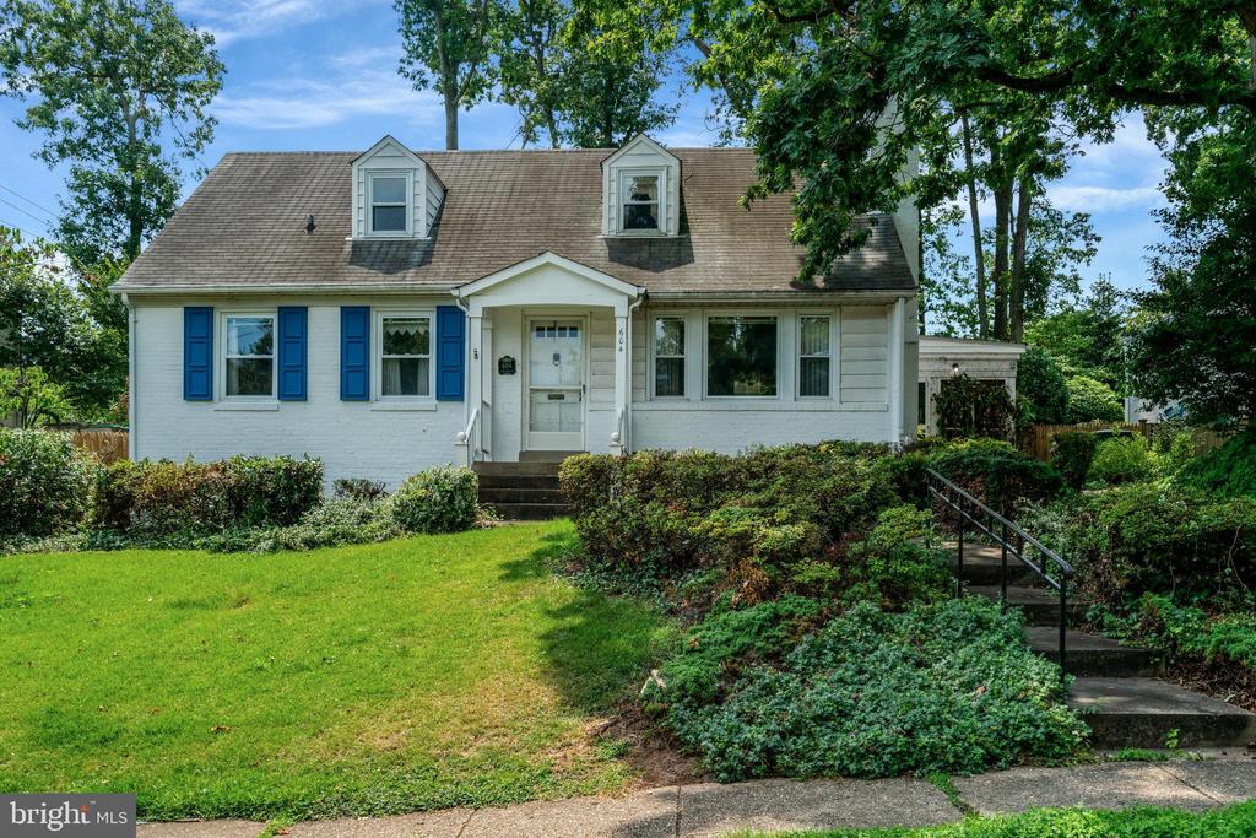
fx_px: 1117
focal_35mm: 32
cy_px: 419
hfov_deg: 58.7
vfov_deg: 41.1
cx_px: 628
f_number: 8
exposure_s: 1/1250
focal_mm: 32
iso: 1250
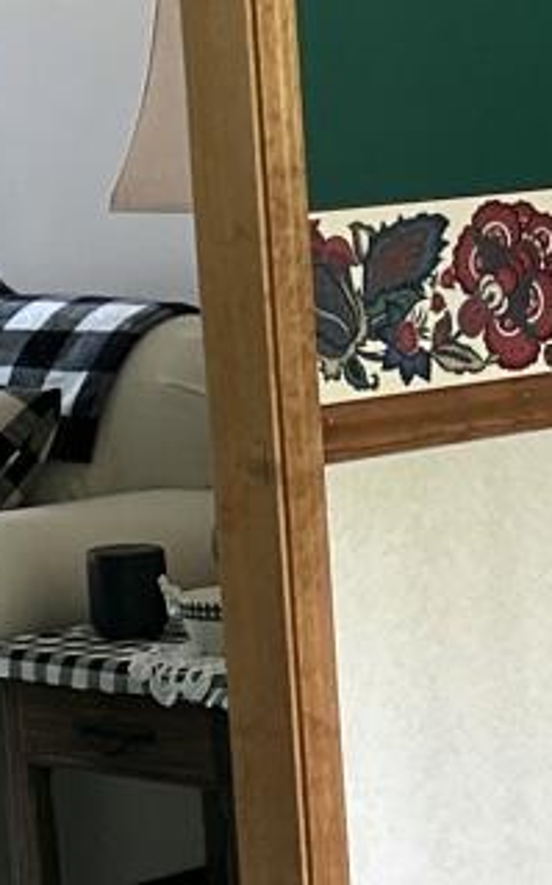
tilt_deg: -14.4
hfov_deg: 7.5
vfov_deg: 11.9
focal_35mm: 173
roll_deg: +0.9
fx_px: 4170
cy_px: 1040
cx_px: 688
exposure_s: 1/60
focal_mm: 5.7
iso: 200
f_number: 1.5
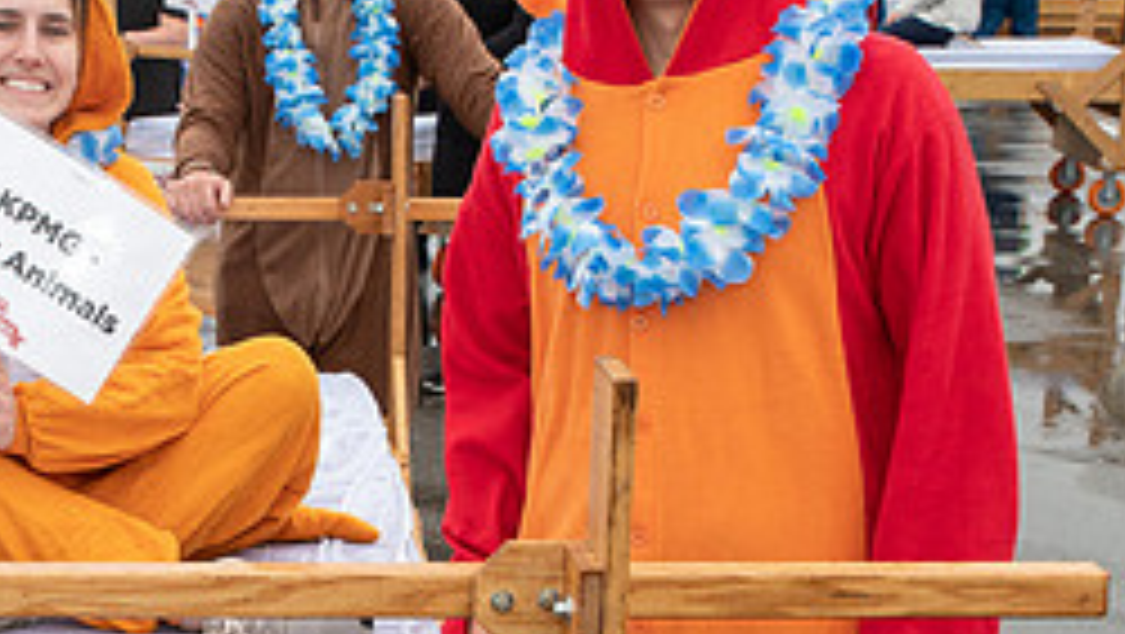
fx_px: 2298
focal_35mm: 77
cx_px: 172
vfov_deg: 15.7
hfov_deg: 26.8
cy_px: 443
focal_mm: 29
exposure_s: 1/200
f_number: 6.3
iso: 400
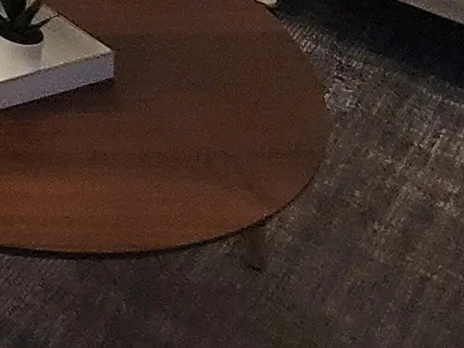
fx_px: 1394
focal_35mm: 104
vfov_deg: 9.9
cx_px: -673
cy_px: -759
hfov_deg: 13.4
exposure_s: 1/60
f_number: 2.2
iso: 320
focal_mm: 2.2
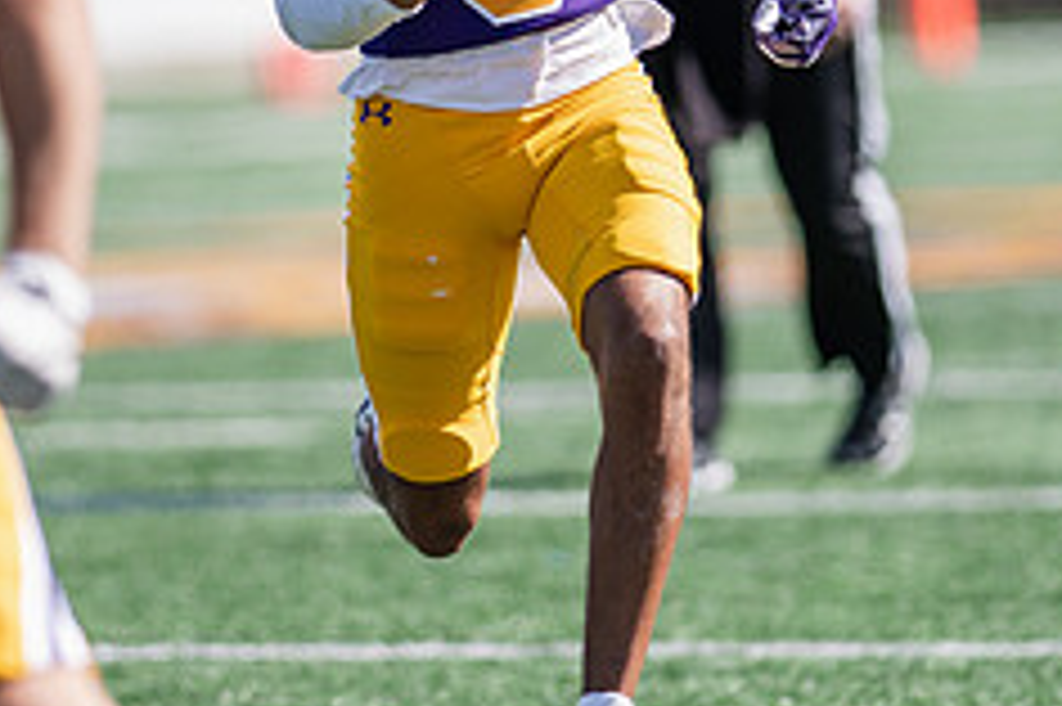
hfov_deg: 2.8
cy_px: 200
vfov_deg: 1.9
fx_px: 21785
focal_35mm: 739
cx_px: 454
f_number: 3.2
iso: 100
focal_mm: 300
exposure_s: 1/1000
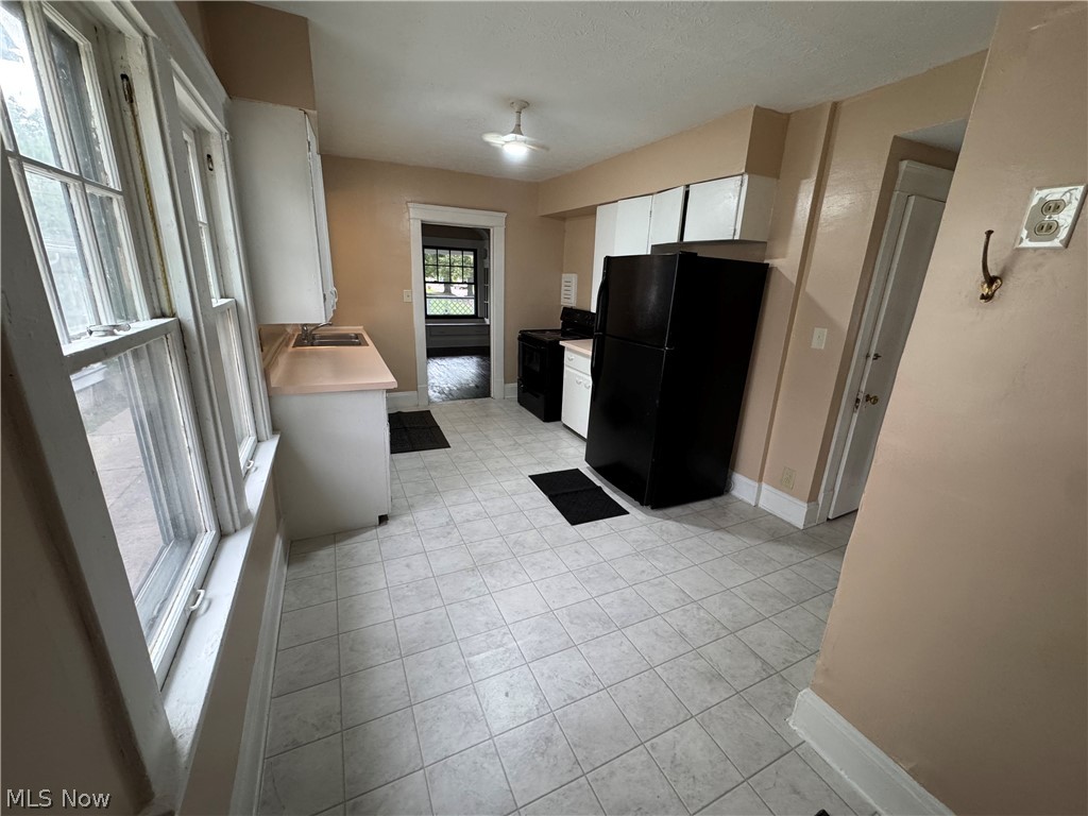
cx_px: 544
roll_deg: -3.0
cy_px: 408
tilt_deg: -17.5
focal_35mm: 14
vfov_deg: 85.7
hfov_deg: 102.1
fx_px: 440
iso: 200
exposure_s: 1/60
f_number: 2.2
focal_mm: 2.22
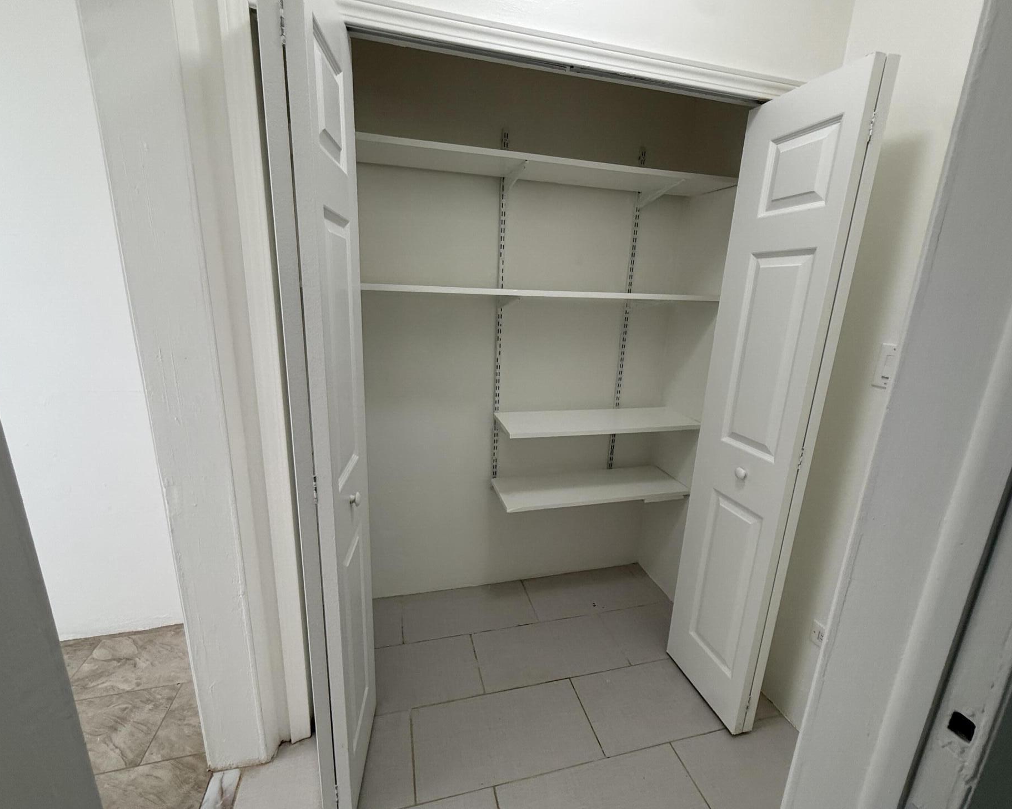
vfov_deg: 84.0
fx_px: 449
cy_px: 404
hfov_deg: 96.8
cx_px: 504
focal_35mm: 15
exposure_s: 1/120
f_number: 2.2
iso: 200
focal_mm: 2.22
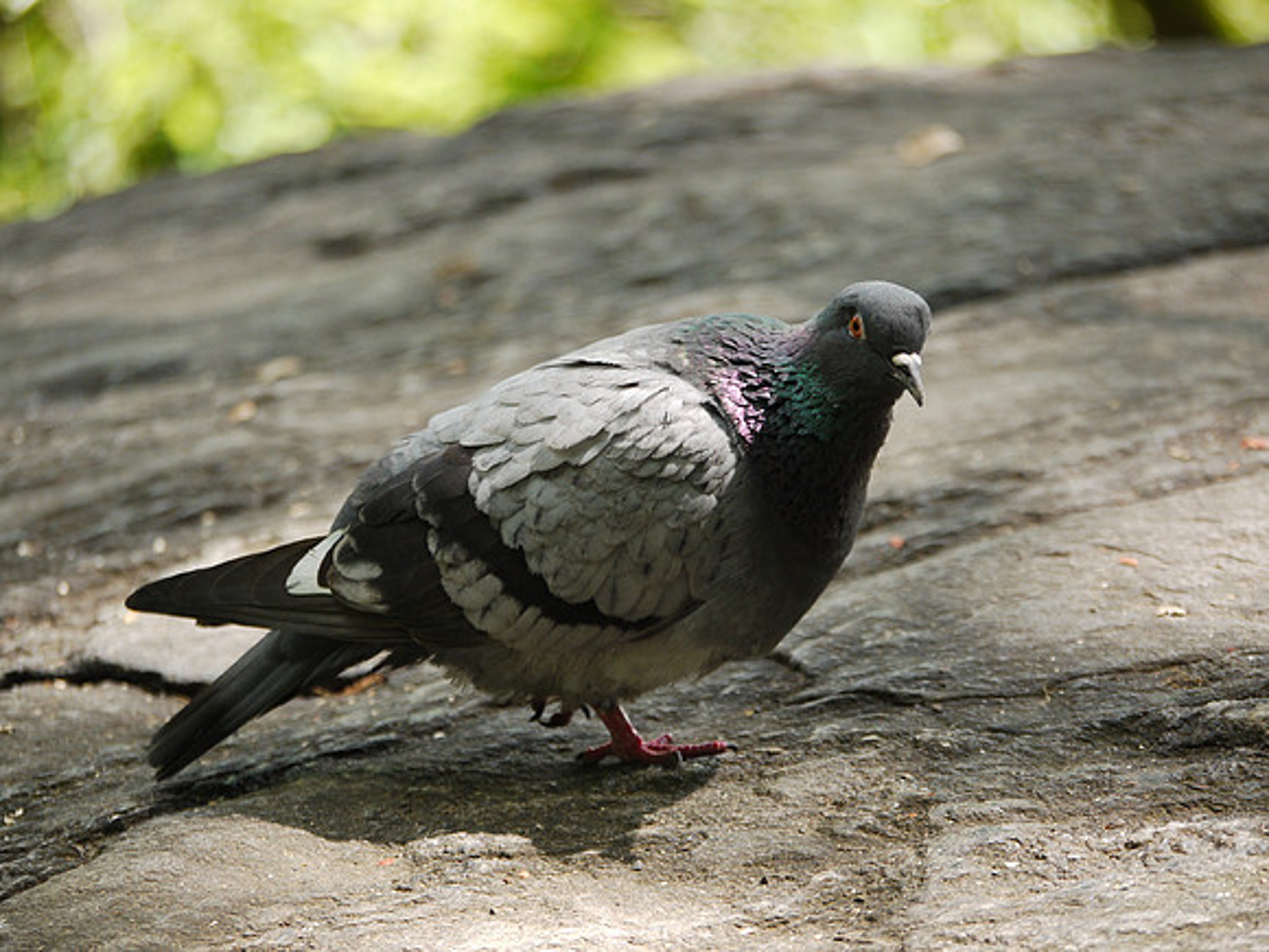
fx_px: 7332
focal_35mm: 200
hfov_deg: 9.9
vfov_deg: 7.4
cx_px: 634
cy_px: 476
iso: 400
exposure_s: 1/500
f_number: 4
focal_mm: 100
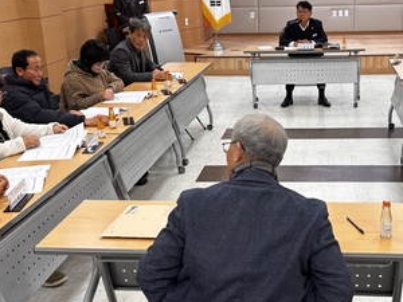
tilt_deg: -17.5
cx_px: 269
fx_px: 605
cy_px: 146
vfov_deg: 28.0
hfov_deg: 36.4
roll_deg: +1.0
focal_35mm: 52
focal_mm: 5.96
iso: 100
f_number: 1.6
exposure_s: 1/120
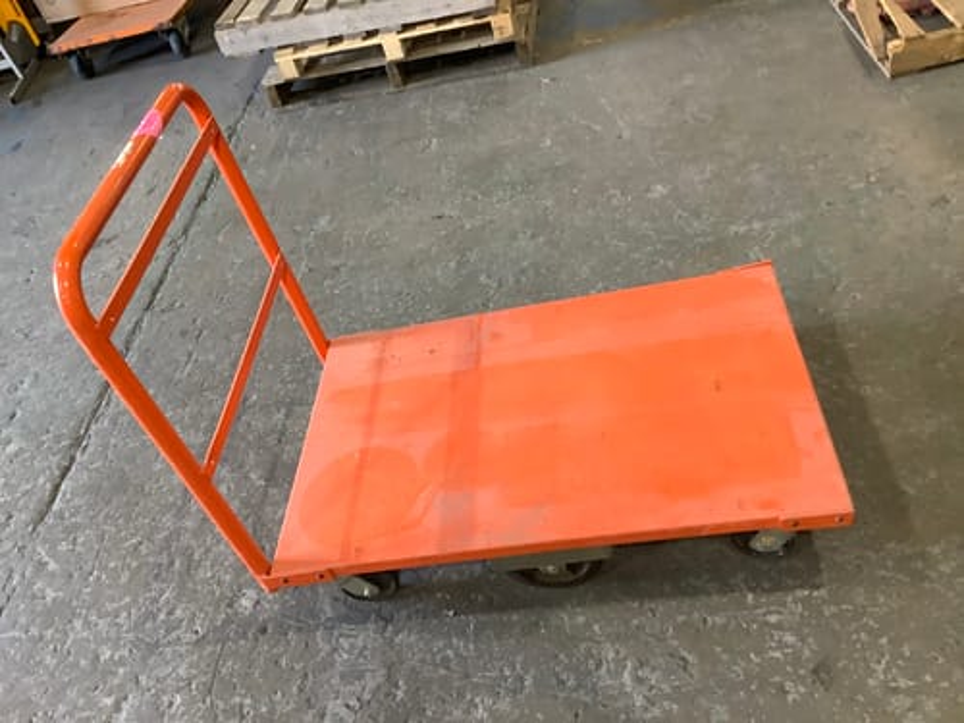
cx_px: 482
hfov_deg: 58.4
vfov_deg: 45.4
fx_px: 863
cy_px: 362
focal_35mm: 31
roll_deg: +20.1
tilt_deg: -39.7
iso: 250
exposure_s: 1/50
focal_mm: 3.3
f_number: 2.4
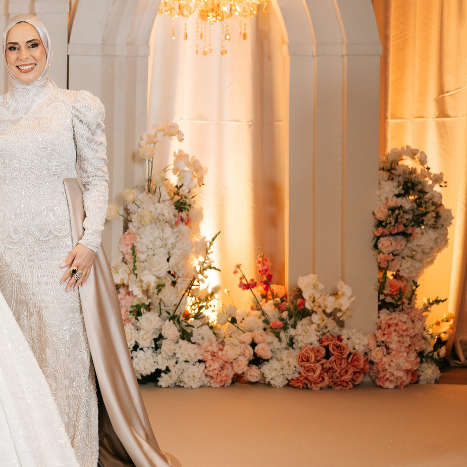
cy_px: 188
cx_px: -104
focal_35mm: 110
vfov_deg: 15.8
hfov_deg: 15.2
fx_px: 1679
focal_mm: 45
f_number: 2.8
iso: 400
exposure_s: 1/200
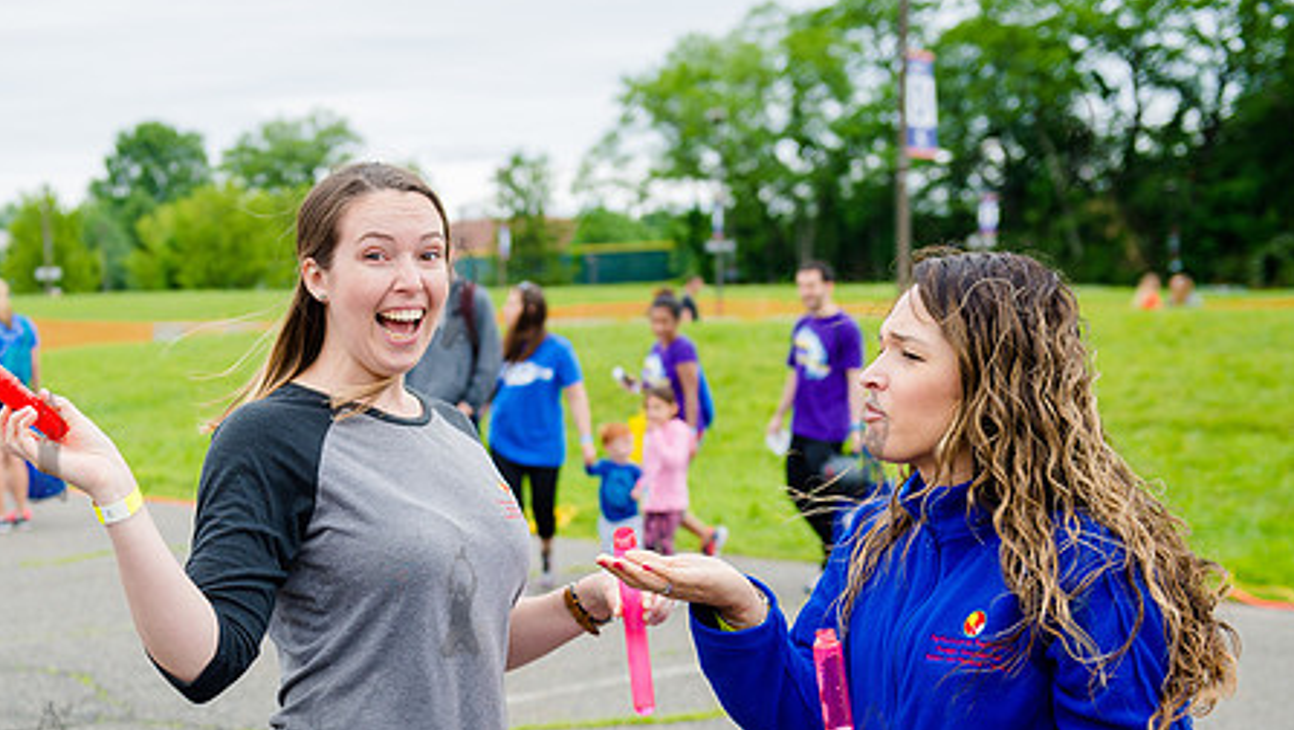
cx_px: 373
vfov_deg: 18.1
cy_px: 601
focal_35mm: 66
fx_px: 2266
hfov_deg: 31.5
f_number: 3.5
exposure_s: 1/800
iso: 200
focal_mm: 44
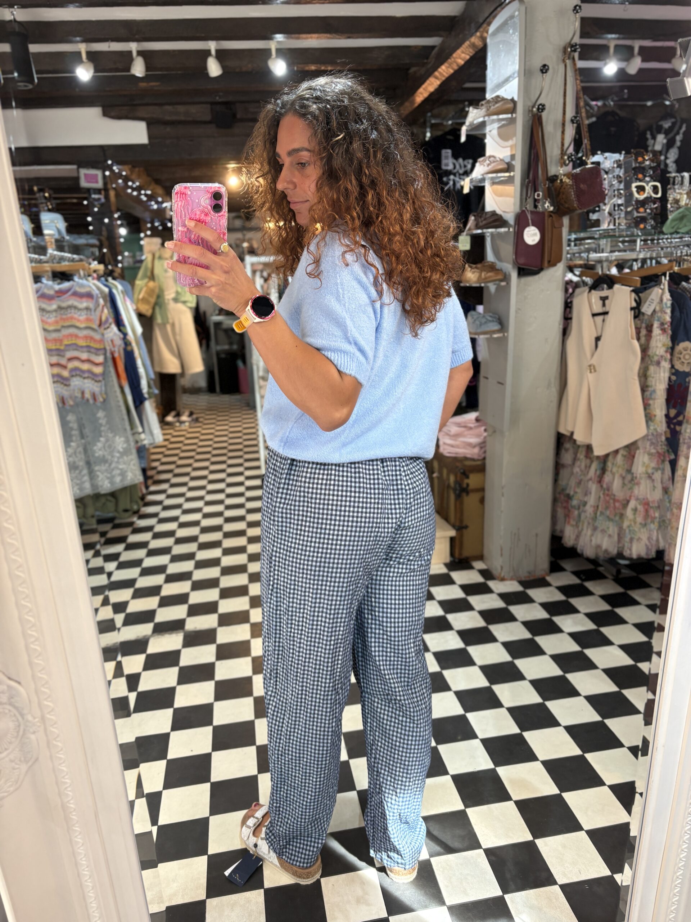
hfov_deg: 53.1
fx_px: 692
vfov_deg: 67.3
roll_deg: +1.0
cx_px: 346
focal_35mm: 26
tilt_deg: -25.1
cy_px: 461
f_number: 1.6
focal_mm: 5.96
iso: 125
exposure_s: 1/50
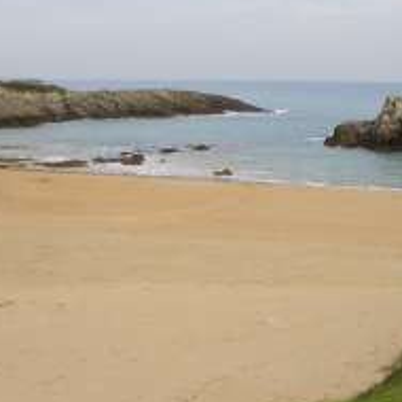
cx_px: 256
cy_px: 184
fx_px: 1025
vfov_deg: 22.2
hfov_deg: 22.1
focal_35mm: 78
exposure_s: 1/200
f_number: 4.3
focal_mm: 5.8
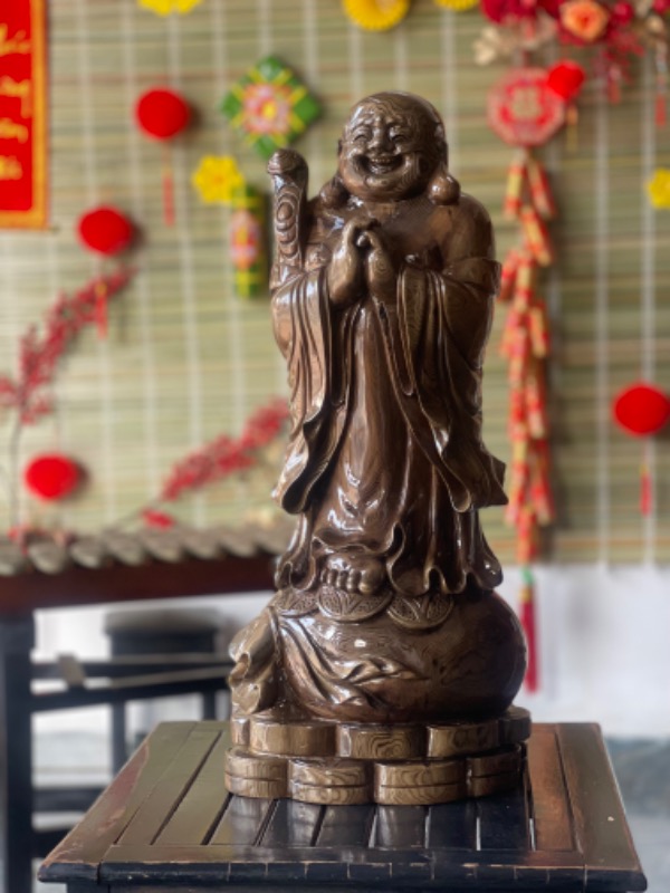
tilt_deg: -5.1
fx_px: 1652
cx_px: 335
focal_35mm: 64
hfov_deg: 22.9
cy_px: 446
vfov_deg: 30.3
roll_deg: +0.7
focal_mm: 7.5
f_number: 2.2
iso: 125
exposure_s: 1/121
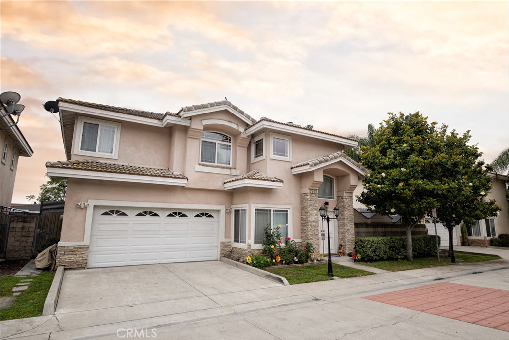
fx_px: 283
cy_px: 170
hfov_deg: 84.0
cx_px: 254
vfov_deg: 61.9
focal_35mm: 20
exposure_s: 1/125
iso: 125
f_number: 8
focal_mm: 20
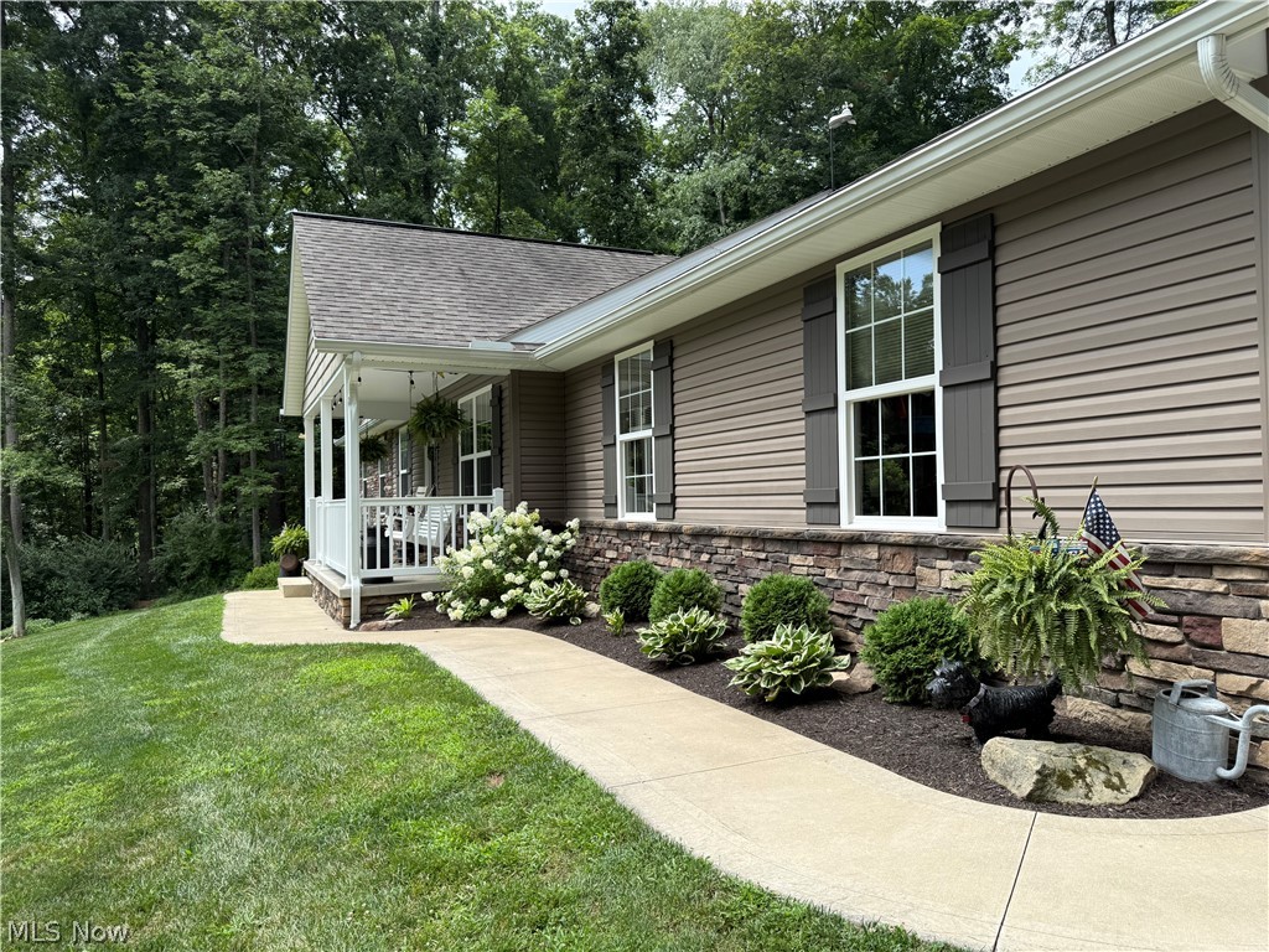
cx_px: 634
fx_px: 880
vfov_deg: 56.8
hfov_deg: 71.6
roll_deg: +1.4
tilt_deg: +2.8
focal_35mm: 24
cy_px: 476
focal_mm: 6.76
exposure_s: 1/1337
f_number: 1.78
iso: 80
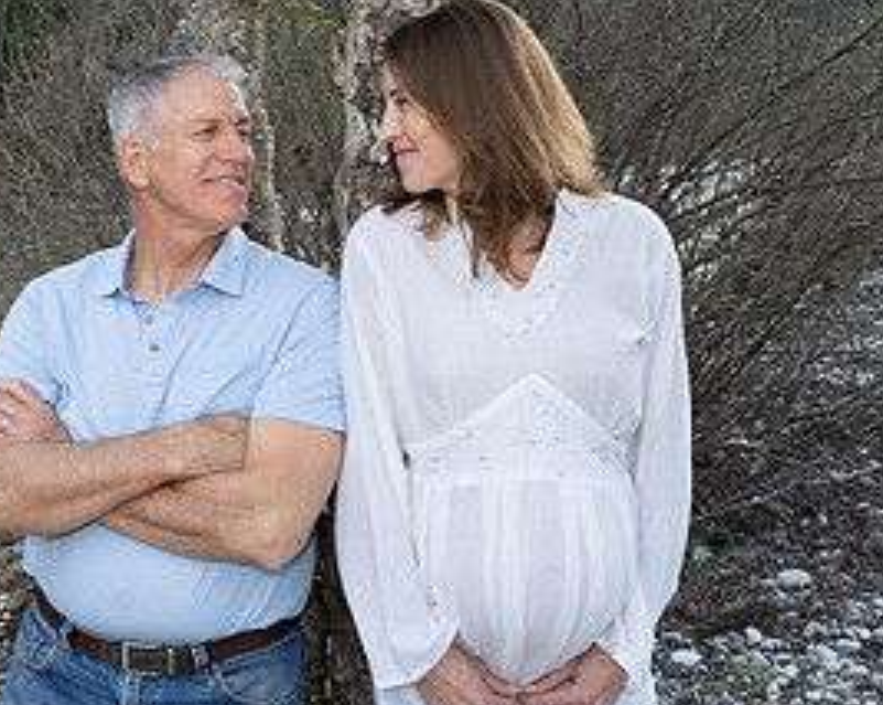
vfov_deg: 29.6
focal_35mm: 49
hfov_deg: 36.1
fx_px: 1279
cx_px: 116
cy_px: 84
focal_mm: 24
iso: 800
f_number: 6.3
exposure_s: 1/250
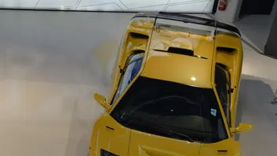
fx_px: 566
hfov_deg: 26.7
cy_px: 93
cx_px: 33
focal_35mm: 77
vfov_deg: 15.7
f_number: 4
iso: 1250
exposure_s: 1/250
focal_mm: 38
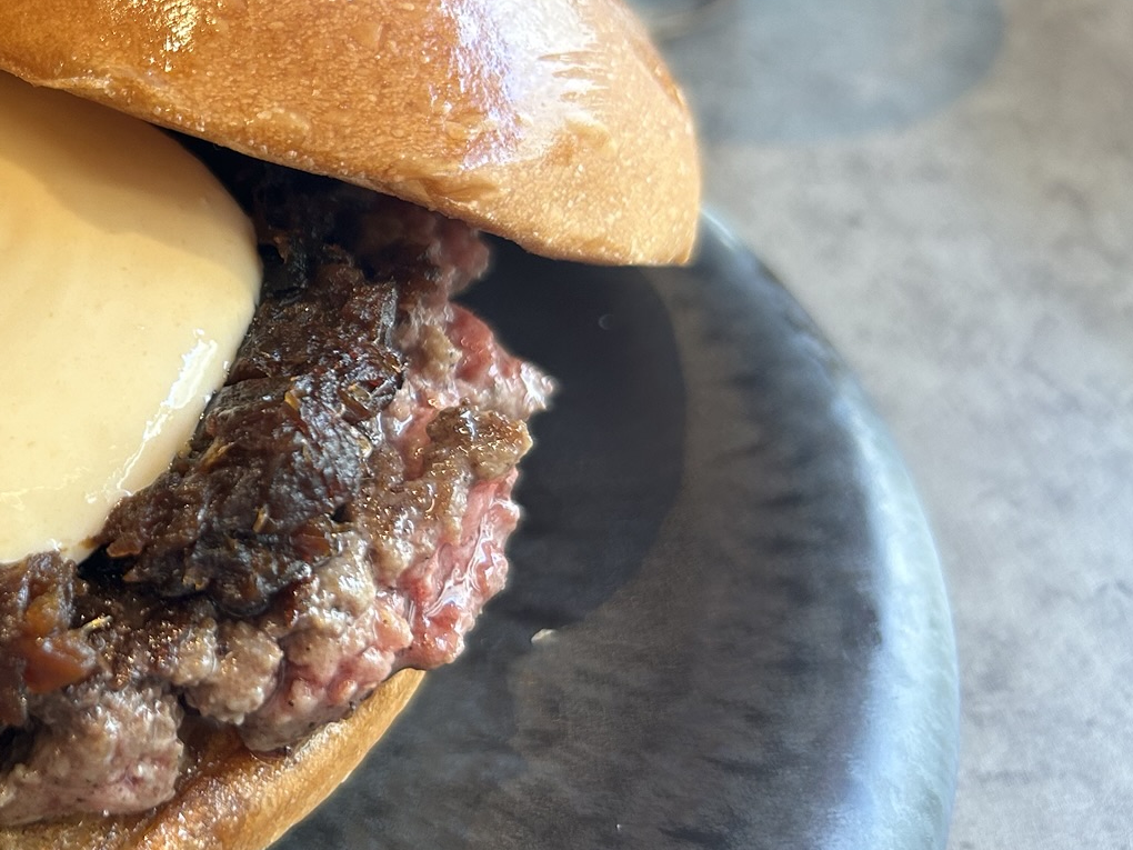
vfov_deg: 28.5
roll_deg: +2.1
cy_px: 377
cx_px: 27
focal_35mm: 51
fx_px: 1669
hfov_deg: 34.5
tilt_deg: -41.4
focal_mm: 5.7
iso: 80
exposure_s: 1/100
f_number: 1.5
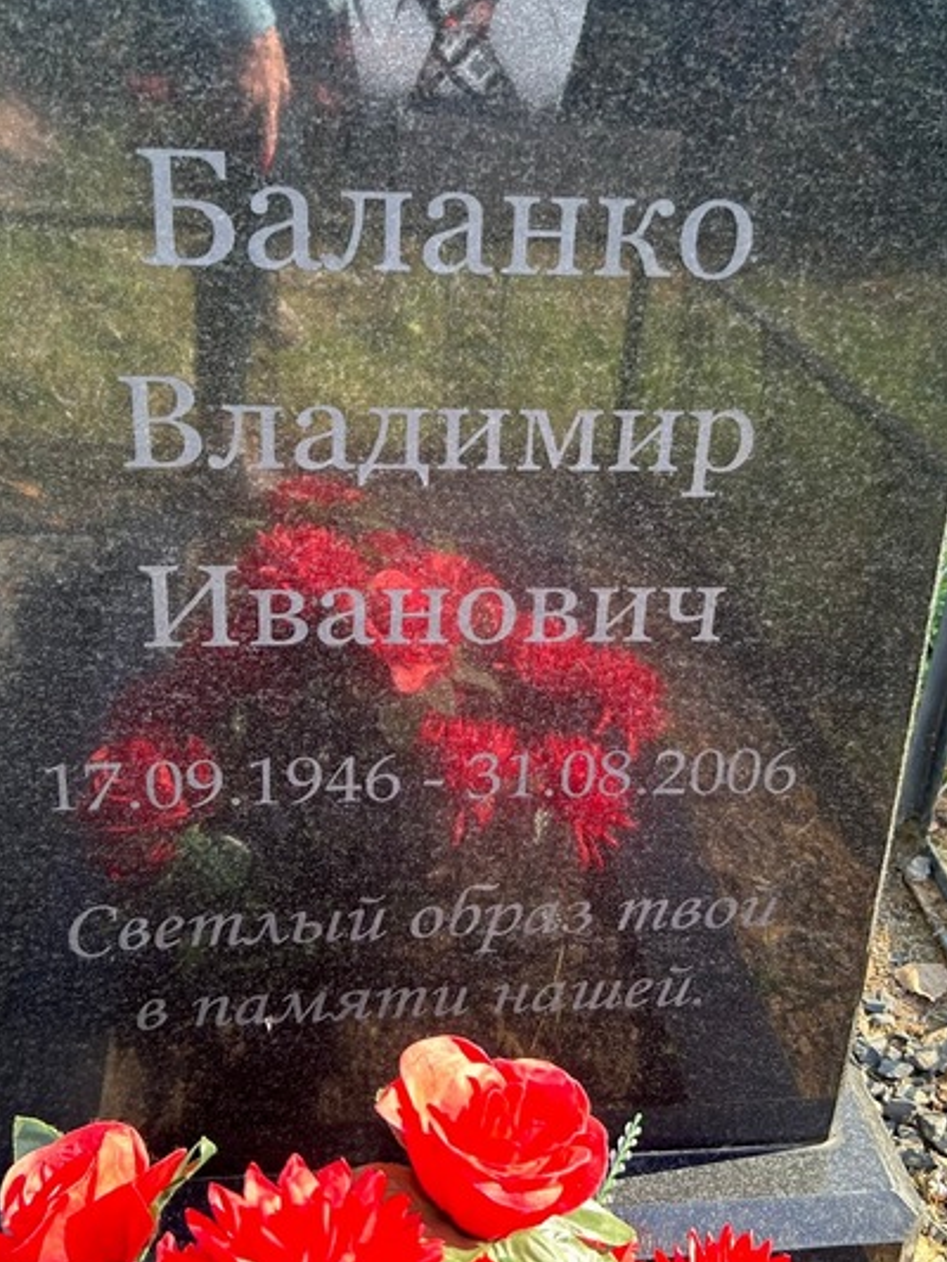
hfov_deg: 36.8
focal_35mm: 39
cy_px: 585
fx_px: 1422
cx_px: 516
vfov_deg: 47.8
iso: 50
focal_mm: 5.7
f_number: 1.5
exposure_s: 1/231
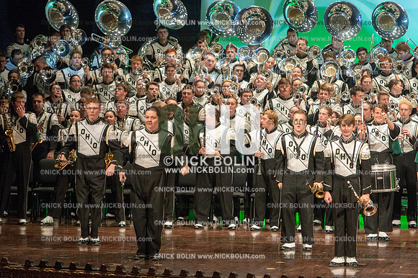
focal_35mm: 210
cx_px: 209
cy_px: 139
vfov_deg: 6.5
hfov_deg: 9.8
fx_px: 2437
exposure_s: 1/320
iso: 8000
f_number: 5.6
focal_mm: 210
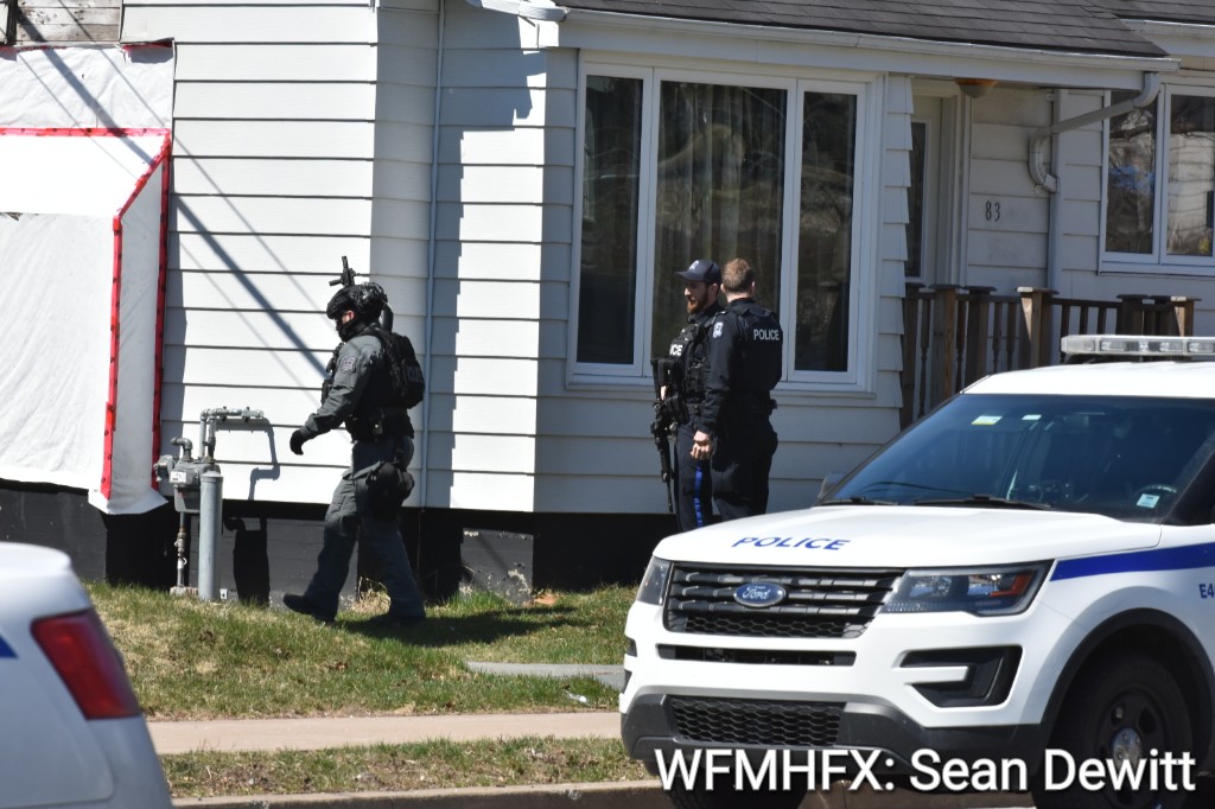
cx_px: 608
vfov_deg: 5.1
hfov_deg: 7.6
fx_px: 9109
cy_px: 404
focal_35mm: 270
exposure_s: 1/640
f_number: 11
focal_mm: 180
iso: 500
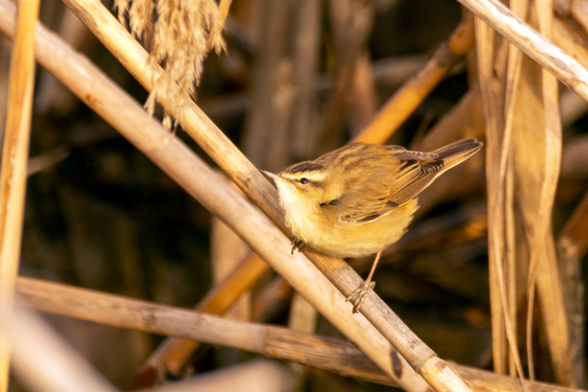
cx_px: 294
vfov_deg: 1.5
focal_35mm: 900
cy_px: 196
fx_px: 14699
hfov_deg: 2.3
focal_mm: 600
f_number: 6.3
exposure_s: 1/500
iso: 1400
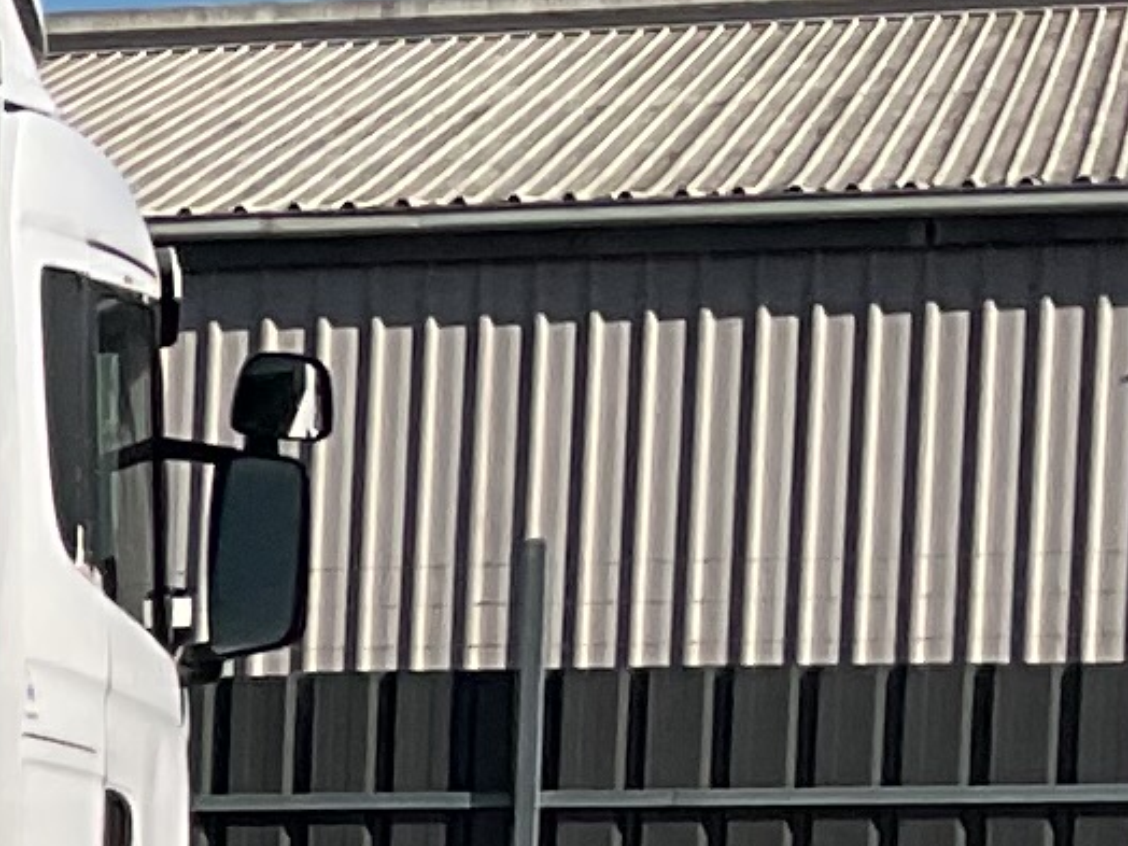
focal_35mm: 223
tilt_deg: -7.9
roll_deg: -1.3
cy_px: 1602
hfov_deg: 7.7
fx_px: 7267
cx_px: -2258
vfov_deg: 6.5
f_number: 1.8
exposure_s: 1/4065
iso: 16
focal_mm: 3
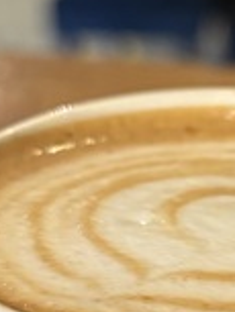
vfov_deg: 12.8
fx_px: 1383
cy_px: 259
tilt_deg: -23.6
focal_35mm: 153
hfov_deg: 9.4
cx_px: 385
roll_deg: -3.9
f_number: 1.6
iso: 400
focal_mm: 5.96
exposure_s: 1/41
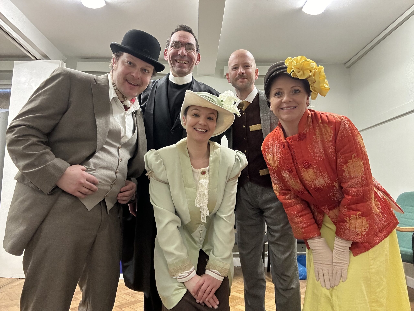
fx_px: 275
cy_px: 156
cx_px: 207
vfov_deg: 58.9
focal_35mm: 23
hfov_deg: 73.9
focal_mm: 2.69
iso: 200
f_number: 1.9
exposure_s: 1/50
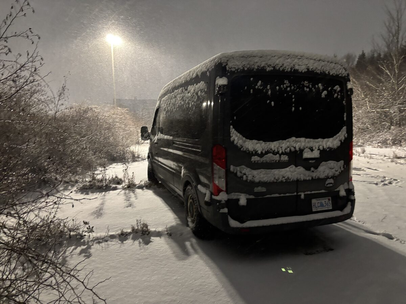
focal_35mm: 26
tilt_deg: -10.9
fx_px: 305
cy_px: 152
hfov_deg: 67.3
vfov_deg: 53.1
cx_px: 203
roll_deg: +1.5
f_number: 1.6
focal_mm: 5.96
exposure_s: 1/30
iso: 640
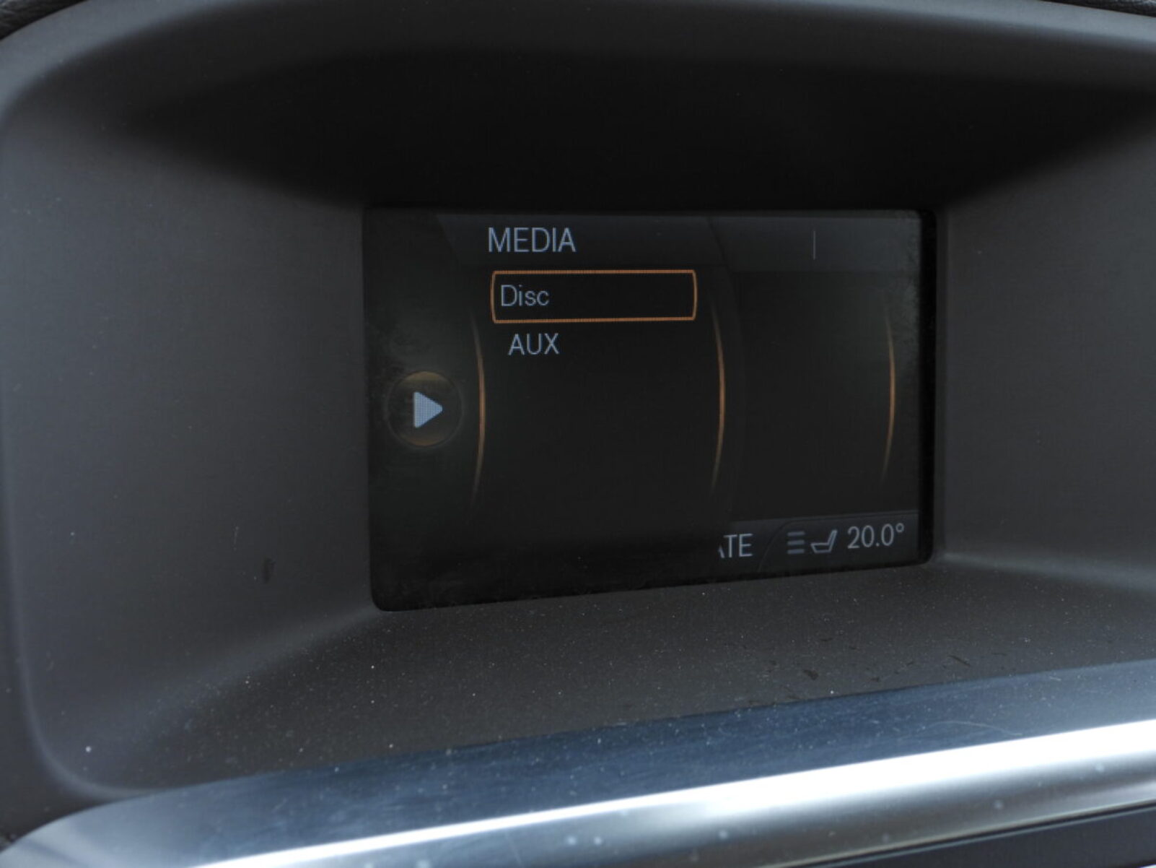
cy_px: 434
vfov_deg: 29.1
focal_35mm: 50
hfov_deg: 38.2
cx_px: 578
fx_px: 1670
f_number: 4
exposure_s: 1/125
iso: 100
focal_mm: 9
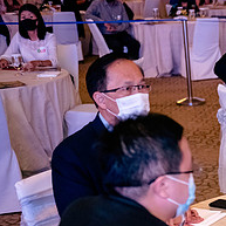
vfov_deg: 17.5
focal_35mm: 97
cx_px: 335
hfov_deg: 16.4
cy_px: 225
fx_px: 716
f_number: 2.8
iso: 3200
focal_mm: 38
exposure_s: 1/80
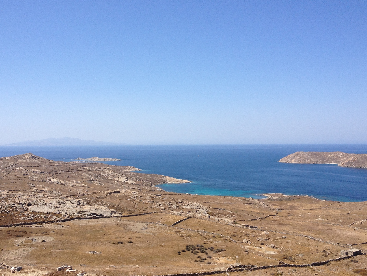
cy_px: 153
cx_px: 178
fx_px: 466
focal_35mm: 44
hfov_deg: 42.9
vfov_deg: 32.8
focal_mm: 4.28
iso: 50
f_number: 2.4
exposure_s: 1/2045
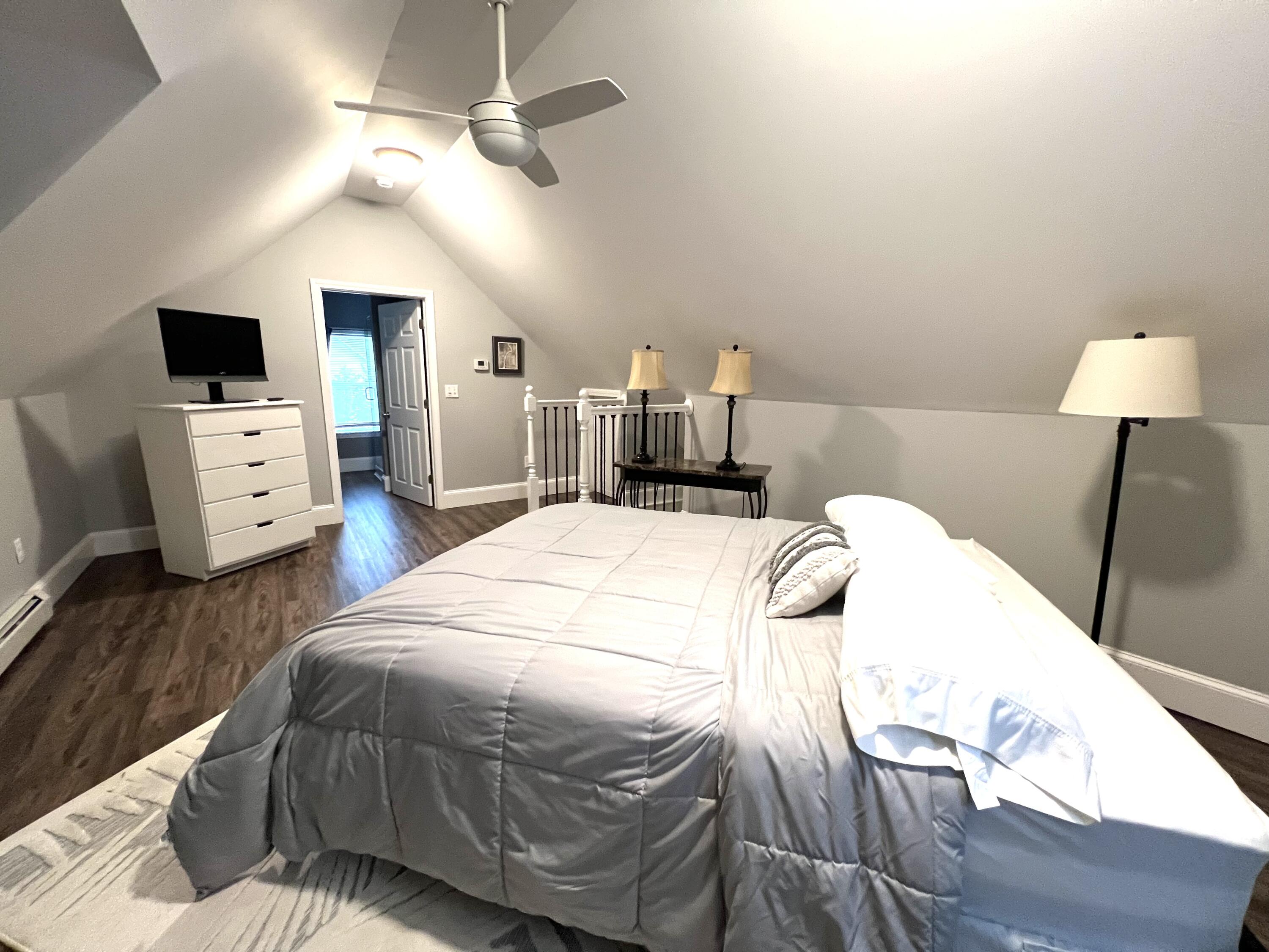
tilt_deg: -11.8
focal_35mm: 13
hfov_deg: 106.2
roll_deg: -0.7
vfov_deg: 89.9
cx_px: 634
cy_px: 476
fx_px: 477
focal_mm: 1.57
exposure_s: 1/60
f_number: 1.8
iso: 400
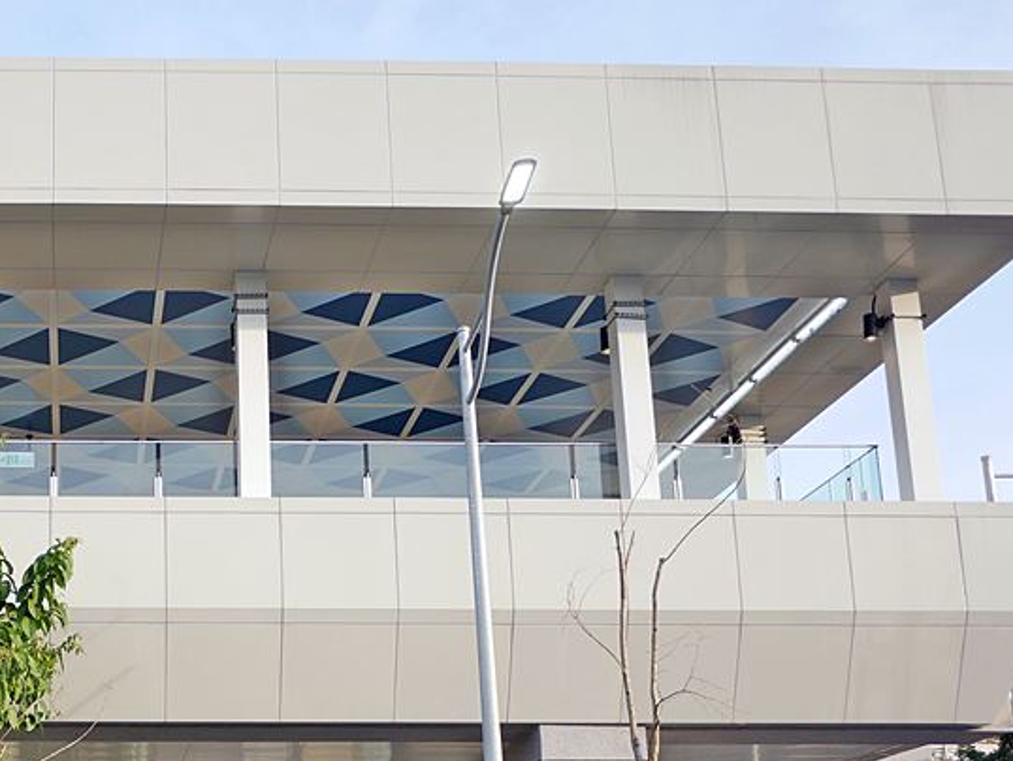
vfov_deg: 27.1
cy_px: 673
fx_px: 1522
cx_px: 96
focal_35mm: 52
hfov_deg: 34.7
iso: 200
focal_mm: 14
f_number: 2.8
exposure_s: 1/500
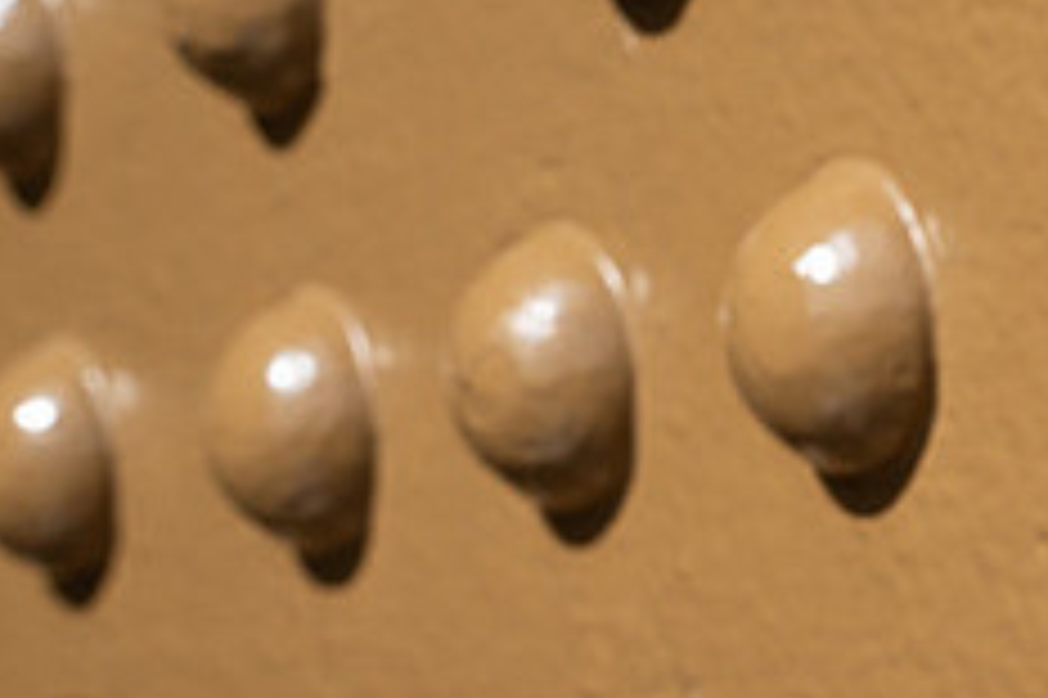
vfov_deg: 8.0
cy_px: 437
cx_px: 1421
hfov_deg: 11.6
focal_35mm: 172
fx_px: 5003
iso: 400
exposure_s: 1/640
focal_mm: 50
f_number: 11
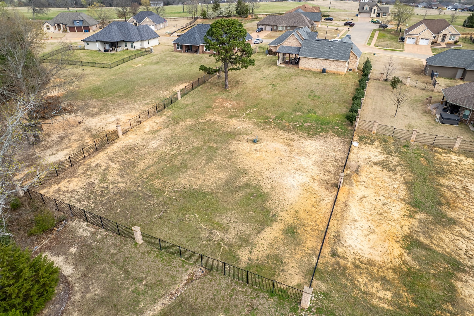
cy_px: 158
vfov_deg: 57.2
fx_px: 290
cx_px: 237
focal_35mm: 22
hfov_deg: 78.6
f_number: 2.8
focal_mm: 8.38
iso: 100
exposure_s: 1/1000
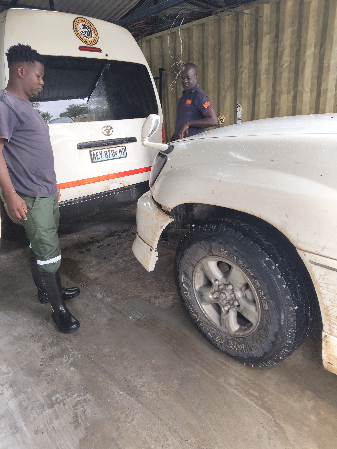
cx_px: 168
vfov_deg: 71.6
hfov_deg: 56.8
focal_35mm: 24
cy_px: 224
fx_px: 312
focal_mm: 5.56
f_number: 1.88
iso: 317
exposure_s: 1/33.3
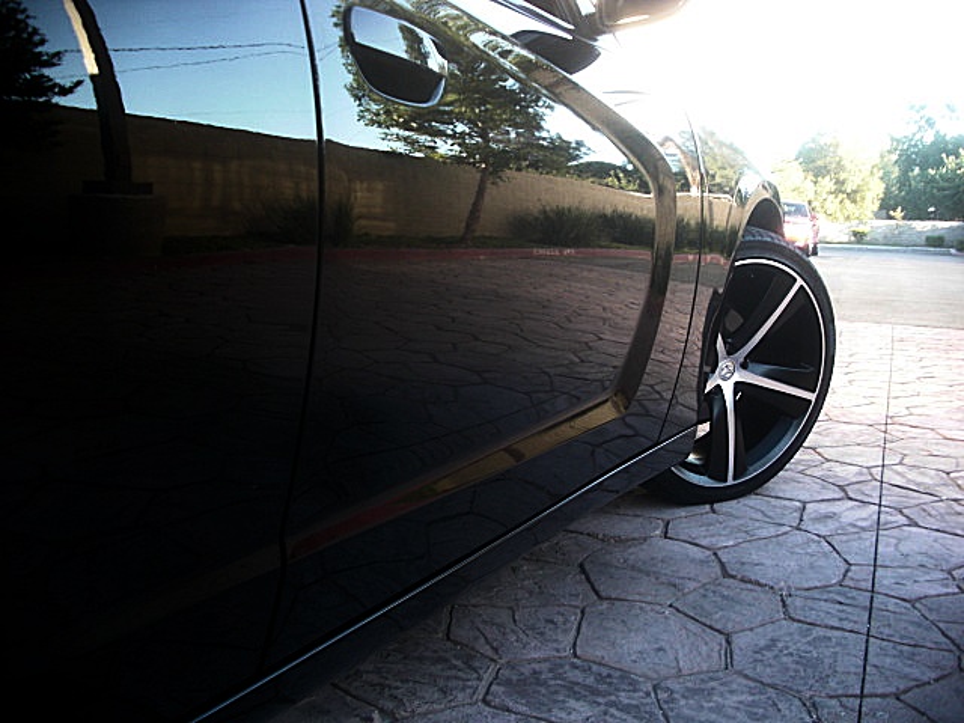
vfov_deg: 39.7
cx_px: 482
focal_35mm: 36
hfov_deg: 51.4
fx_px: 1003
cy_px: 362
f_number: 2.8
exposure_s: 1/60
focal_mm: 6.3
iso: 100
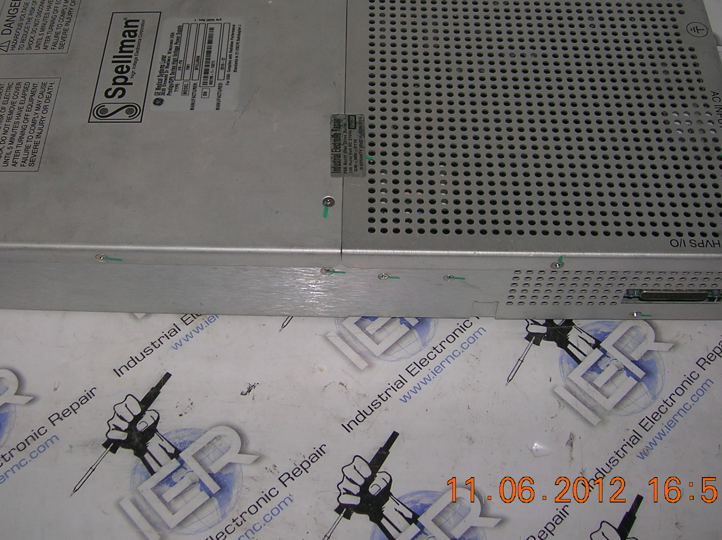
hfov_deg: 40.3
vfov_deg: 30.7
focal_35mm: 47
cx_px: 301
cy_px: 195
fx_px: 979
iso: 50
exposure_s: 1/60.1
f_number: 2.9
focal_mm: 5.7
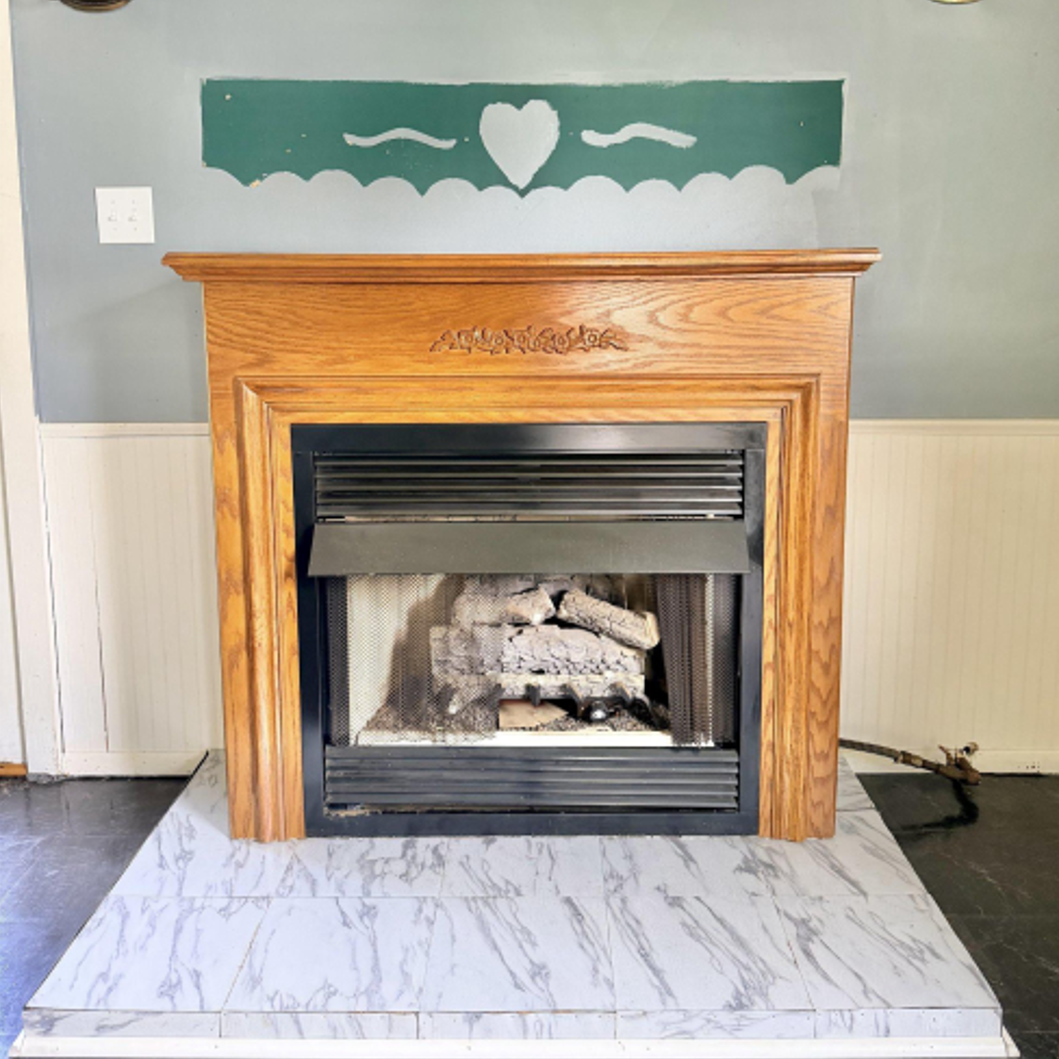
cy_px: 433
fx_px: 1004
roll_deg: +0.1
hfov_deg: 55.6
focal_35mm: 29
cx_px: 540
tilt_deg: -8.4
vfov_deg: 55.3
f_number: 1.78
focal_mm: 6.76
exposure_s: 1/75
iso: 200
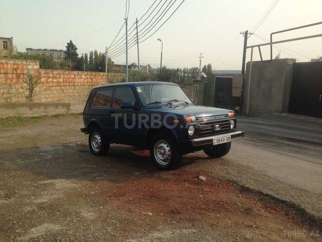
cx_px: 161
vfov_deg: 42.9
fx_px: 307
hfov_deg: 55.4
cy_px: 121
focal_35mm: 33
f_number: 2.4
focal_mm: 4.12
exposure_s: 1/1205
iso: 50
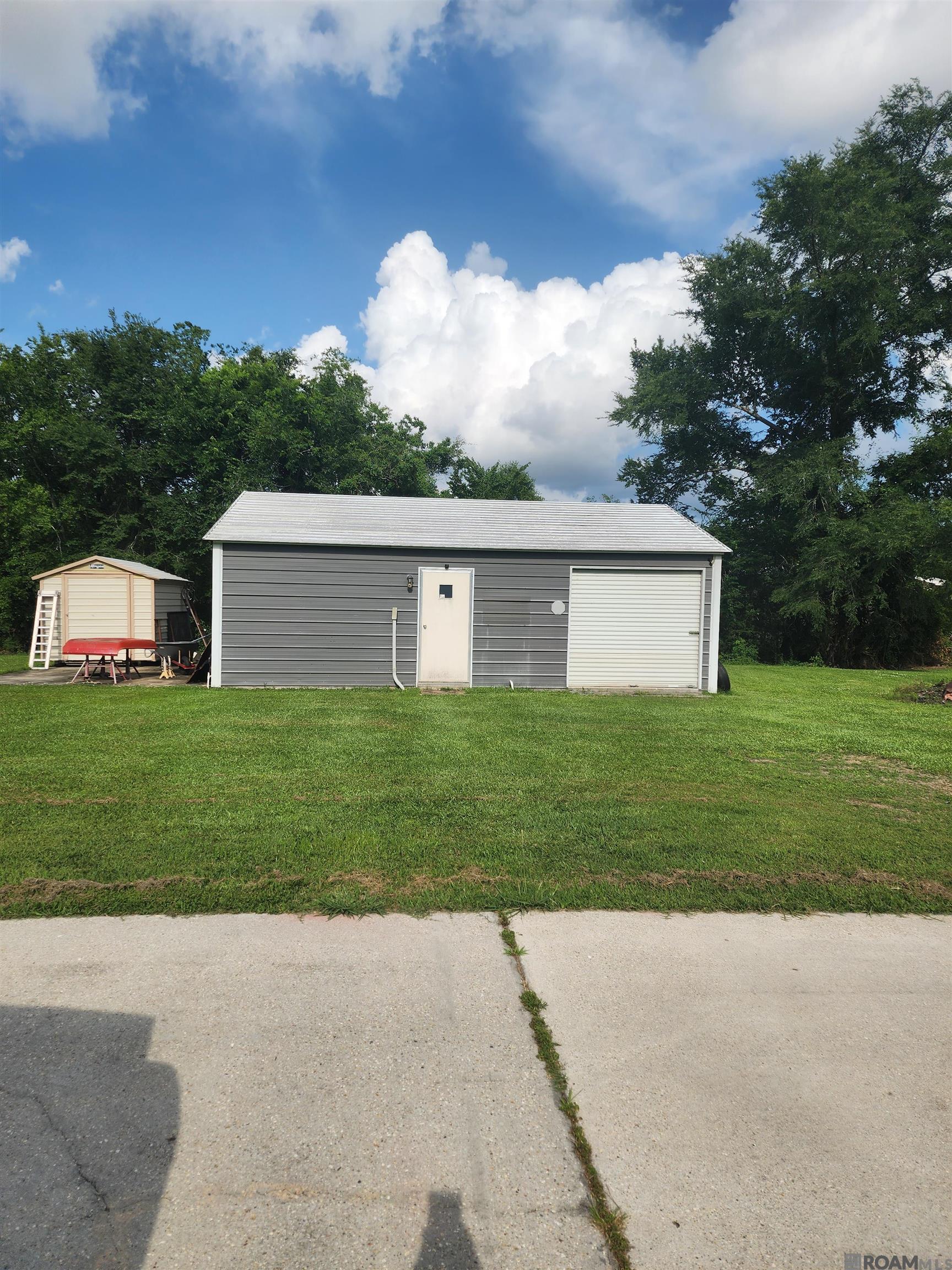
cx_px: 476
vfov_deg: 73.9
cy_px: 635
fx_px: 843
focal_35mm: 23
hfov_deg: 58.9
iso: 12
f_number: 1.8
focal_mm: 6.4
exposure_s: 1/1983
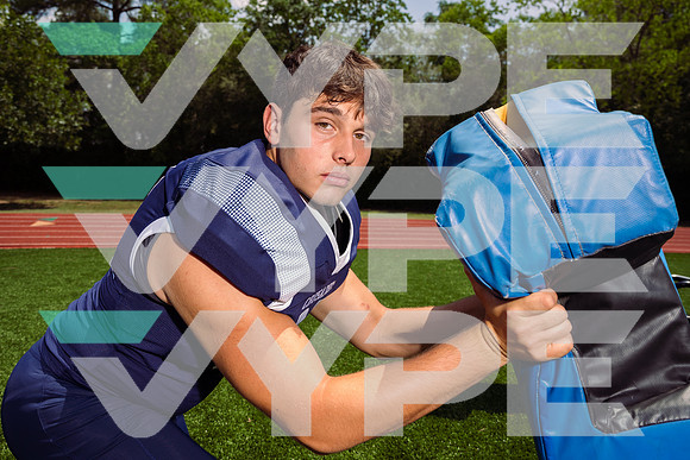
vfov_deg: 46.4
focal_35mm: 28
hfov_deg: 65.5
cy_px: 230
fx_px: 537
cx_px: 345
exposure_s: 1/250
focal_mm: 28
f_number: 6.3
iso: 50
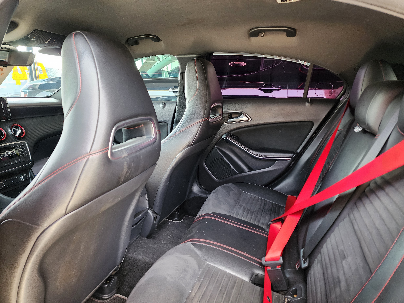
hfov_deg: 73.9
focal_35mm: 23
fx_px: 268
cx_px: 202
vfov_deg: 58.9
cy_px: 152
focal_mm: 6.4
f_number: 1.8
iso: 500
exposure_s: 1/60
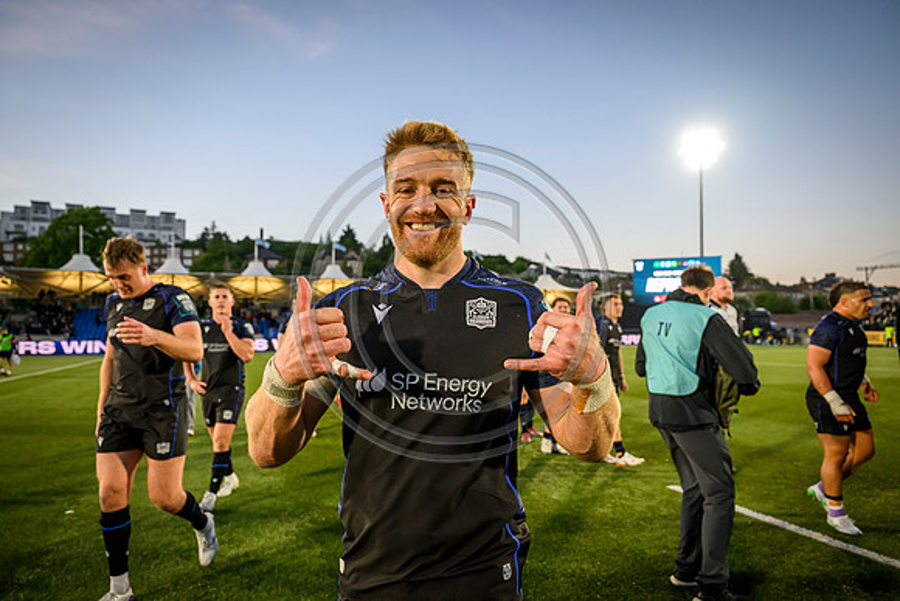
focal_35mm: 24
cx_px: 450
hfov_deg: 73.7
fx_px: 600
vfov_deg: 53.2
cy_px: 300
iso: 4000
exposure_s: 1/1600
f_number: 3.5
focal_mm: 24
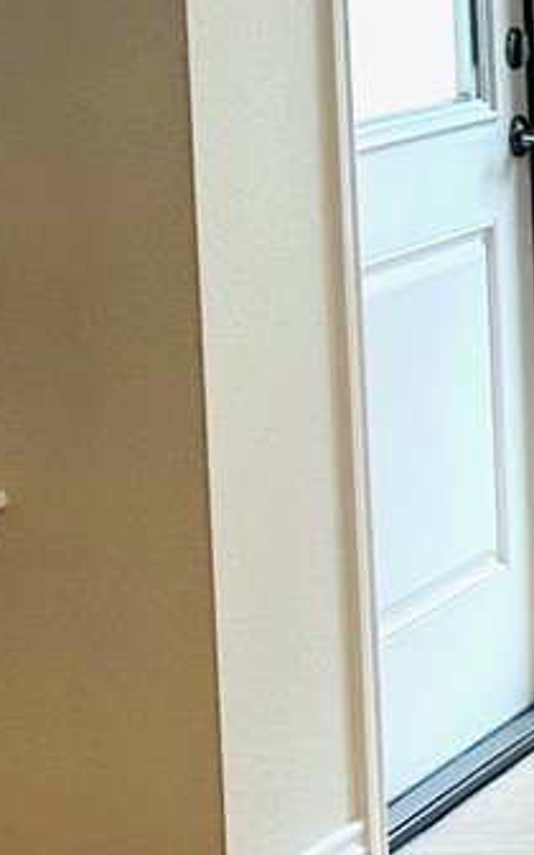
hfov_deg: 7.1
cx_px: 1855
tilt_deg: -3.5
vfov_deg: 13.3
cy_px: -22
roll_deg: -0.1
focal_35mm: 155
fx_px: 3609
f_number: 1.78
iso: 80
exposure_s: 1/120
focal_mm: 6.86
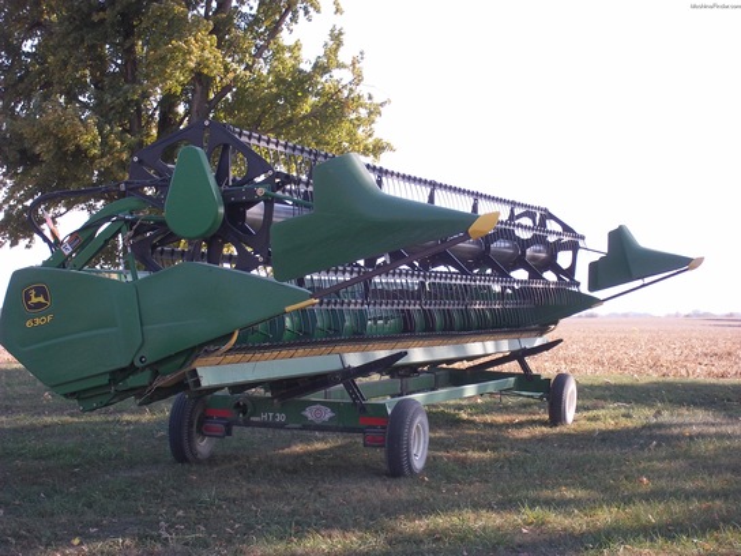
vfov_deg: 21.0
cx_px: 370
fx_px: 1498
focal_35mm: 70
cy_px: 278
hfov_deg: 27.8
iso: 80
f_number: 4.4
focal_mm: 12.5
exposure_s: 1/250
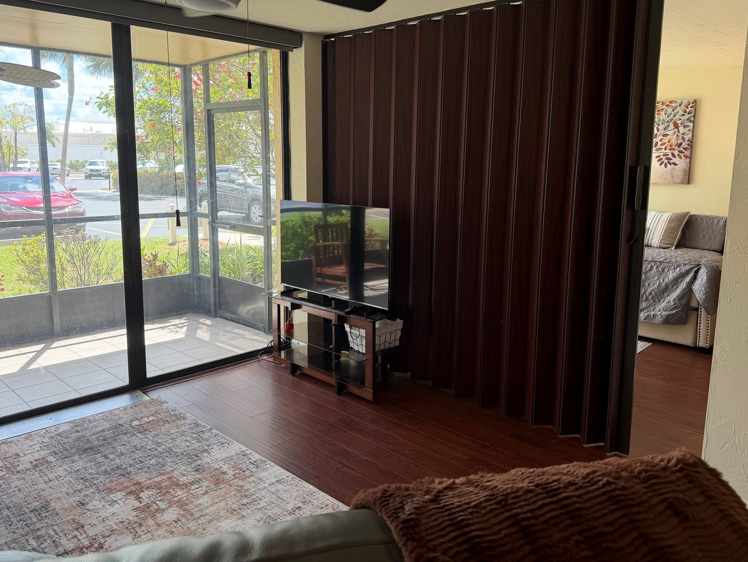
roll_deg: -1.0
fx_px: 584
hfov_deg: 65.3
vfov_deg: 51.3
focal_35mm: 27
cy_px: 252
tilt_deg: -8.8
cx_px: 374
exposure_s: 1/228
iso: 80
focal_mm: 6.76
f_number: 1.78
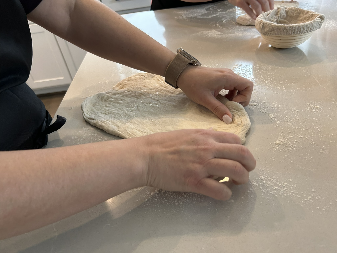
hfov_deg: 67.3
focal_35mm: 26
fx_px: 253
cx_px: 168
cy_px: 126
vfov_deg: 53.1
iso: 125
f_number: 1.5
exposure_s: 1/120
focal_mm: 5.7
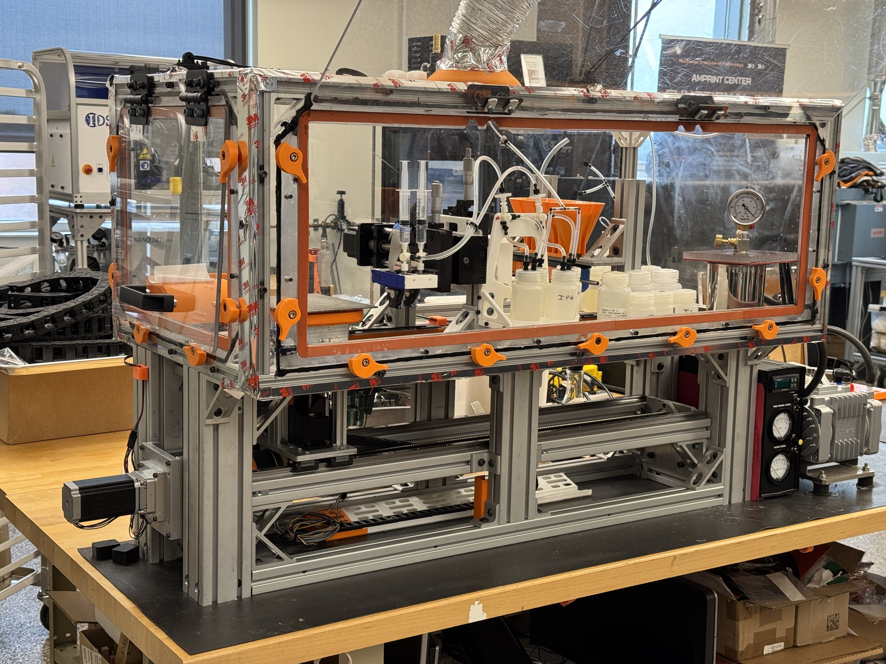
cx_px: 443
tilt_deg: -9.1
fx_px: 1228
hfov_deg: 39.7
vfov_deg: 30.3
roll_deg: -1.6
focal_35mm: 48
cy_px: 332
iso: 160
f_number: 1.78
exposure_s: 1/60
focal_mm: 6.76
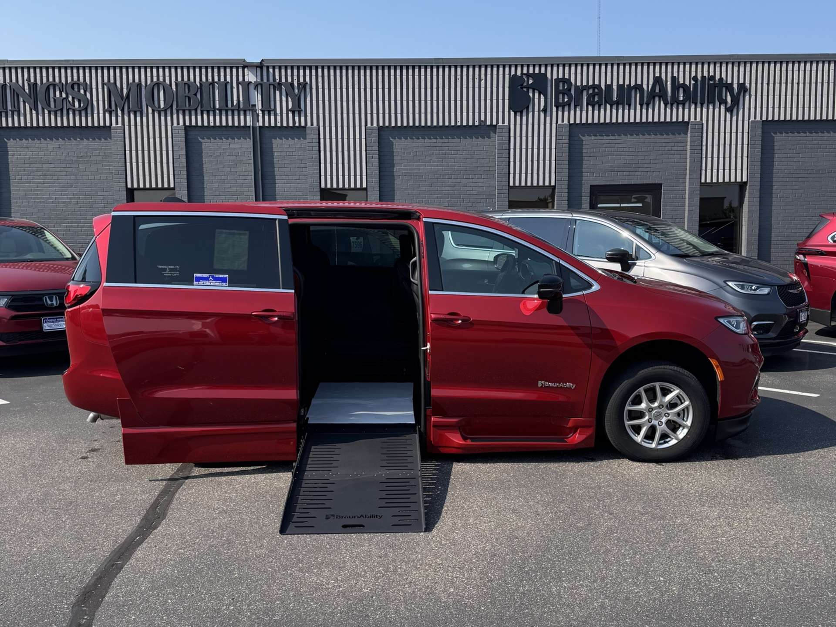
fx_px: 580
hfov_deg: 71.6
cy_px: 314
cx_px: 418
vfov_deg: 56.8
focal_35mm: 24
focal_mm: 6.76
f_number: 1.78
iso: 80
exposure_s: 1/3247
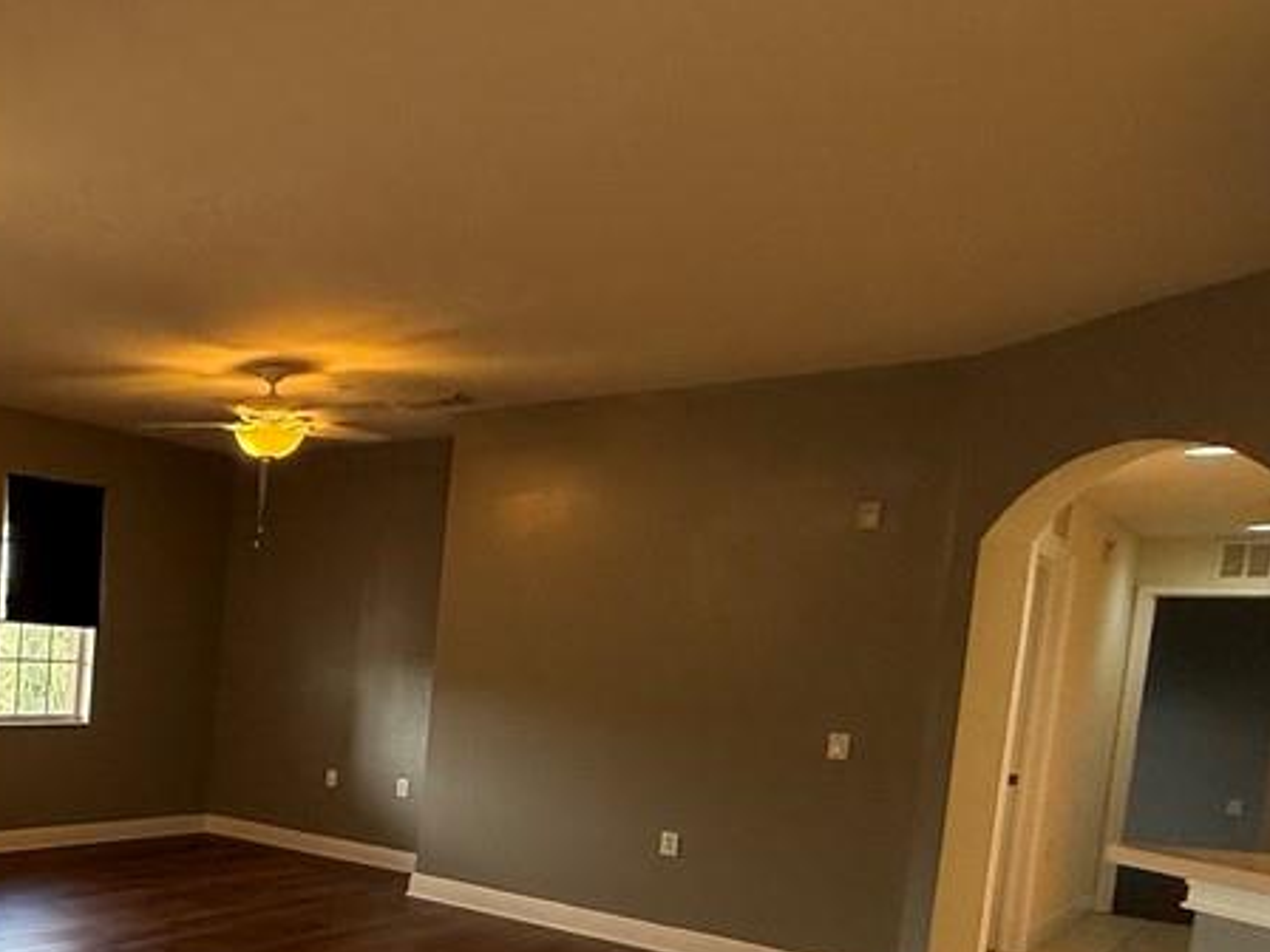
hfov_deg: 43.7
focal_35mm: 32
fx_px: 1174
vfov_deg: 42.8
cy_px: 714
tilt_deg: -3.3
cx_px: -130
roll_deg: -4.1
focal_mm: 2.22
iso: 160
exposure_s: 1/120
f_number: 2.2
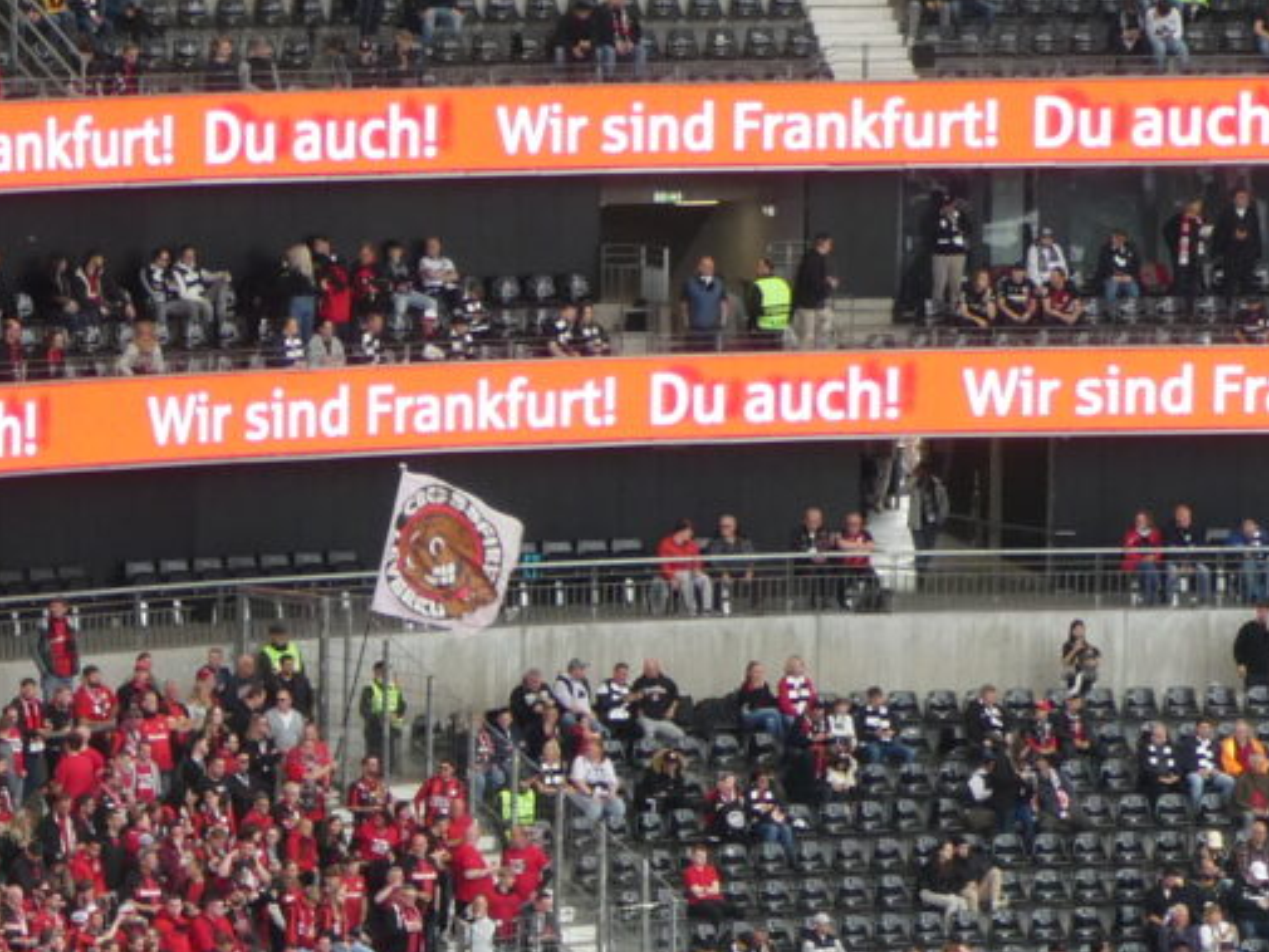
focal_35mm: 285
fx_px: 10450
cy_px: 1221
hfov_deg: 6.9
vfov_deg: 5.2
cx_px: -50
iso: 200
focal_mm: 16.1
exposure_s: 1/80
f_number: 4.9
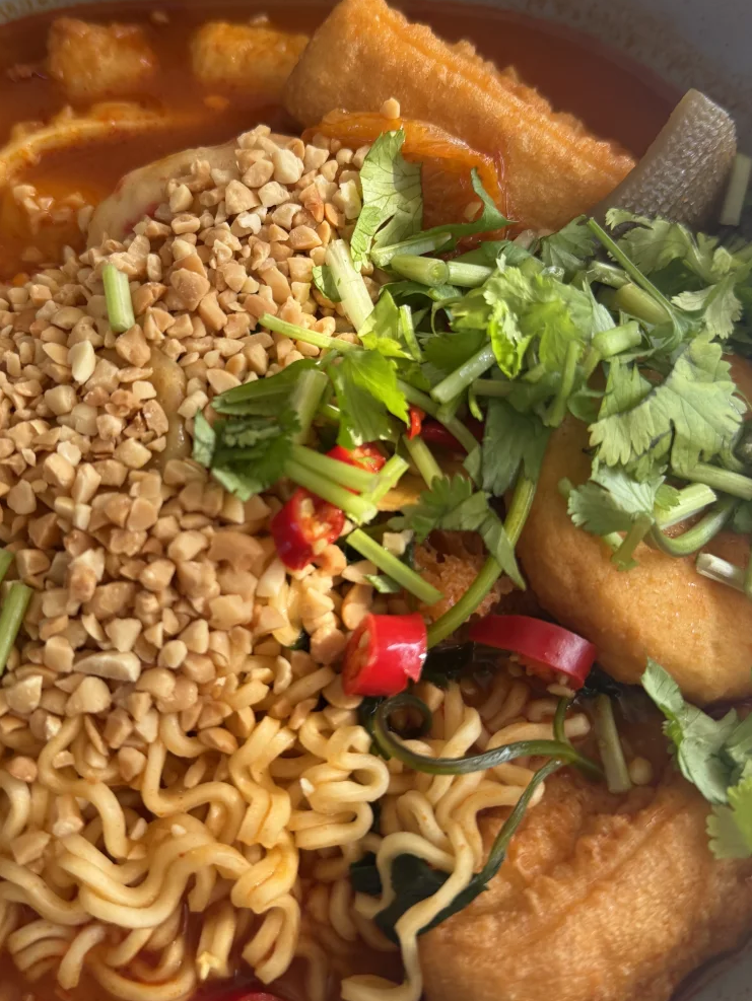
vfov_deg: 52.5
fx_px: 1013
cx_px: 302
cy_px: 452
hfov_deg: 40.5
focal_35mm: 35
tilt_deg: -68.9
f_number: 1.78
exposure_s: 1/314
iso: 100
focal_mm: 6.76
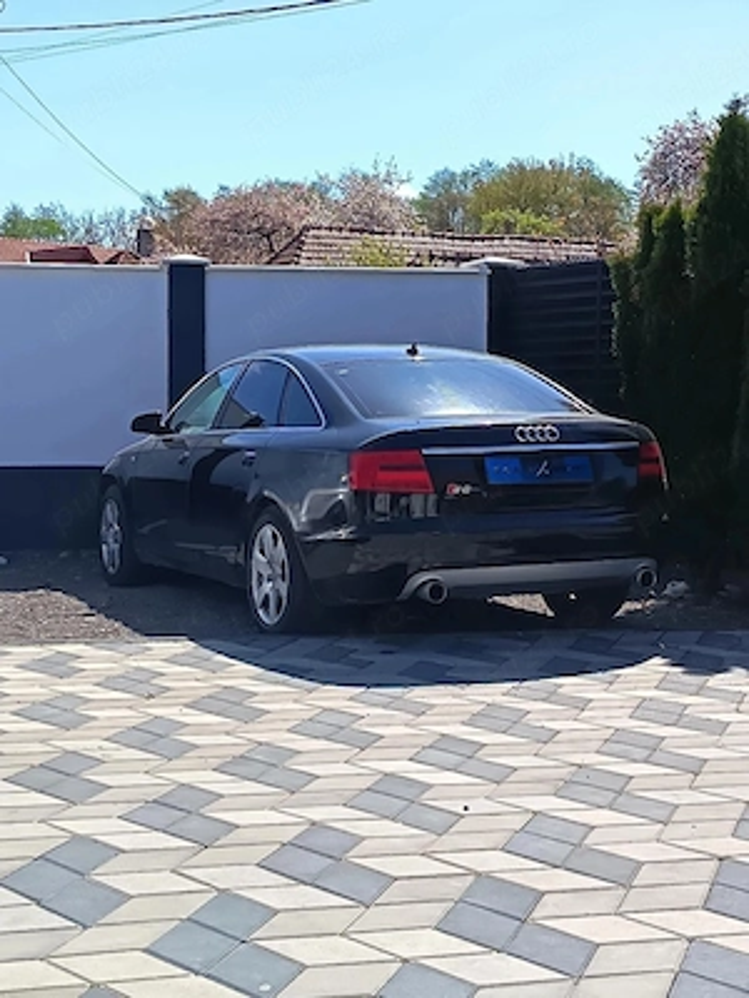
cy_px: 499
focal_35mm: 57
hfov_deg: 25.7
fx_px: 1644
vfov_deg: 33.8
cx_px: 374
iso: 100
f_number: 1.75
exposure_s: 1/667
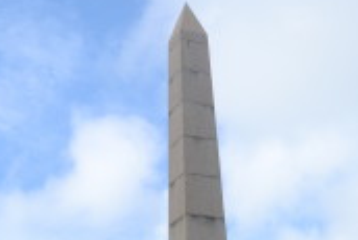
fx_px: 866
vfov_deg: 15.3
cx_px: 227
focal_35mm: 87
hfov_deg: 23.3
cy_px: 271
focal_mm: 20
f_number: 8
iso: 100
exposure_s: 1/250
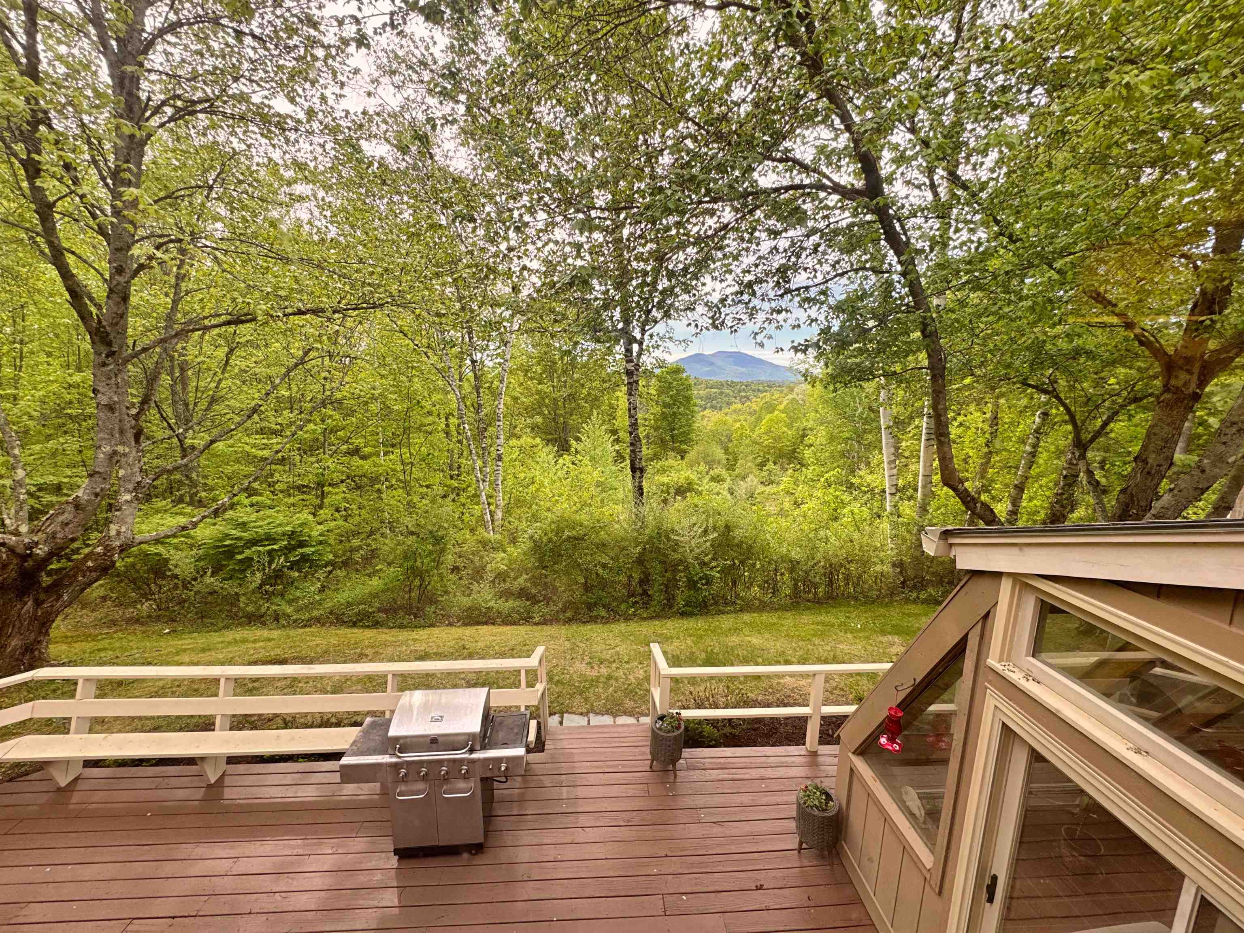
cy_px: 466
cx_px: 622
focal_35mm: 14
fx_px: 503
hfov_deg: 102.1
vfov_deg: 85.7
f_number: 2.2
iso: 40
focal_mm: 2.22
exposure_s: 1/258
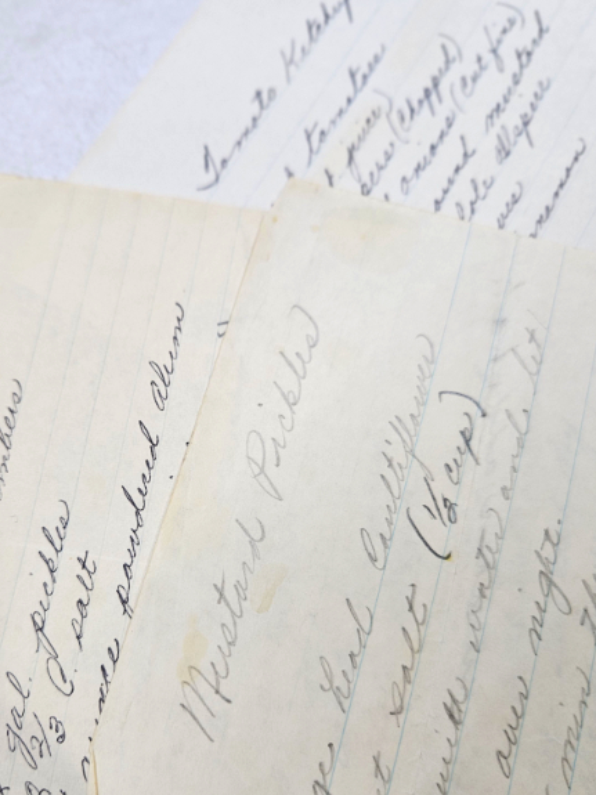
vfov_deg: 56.5
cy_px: 471
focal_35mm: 32
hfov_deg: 44.0
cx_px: 245
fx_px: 735
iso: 64
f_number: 1.8
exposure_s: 1/120
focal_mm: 5.4
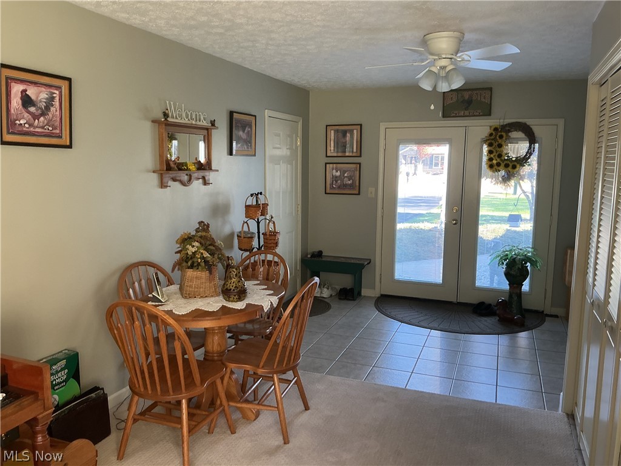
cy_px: 233
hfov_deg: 61.7
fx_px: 520
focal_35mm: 29
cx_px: 310
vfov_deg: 48.2
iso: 100
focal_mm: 3
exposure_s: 1/60
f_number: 1.8
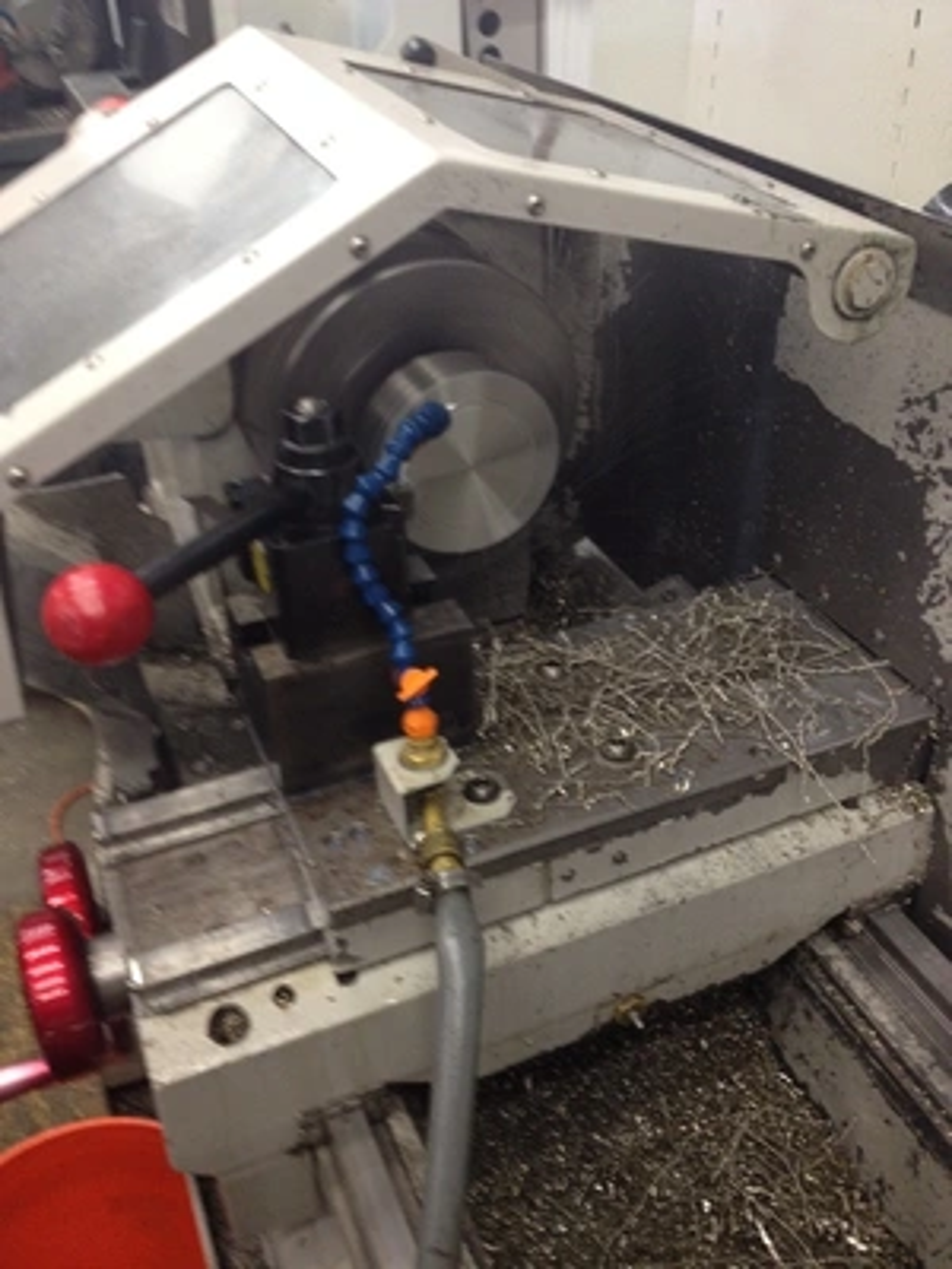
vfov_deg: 52.6
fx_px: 1283
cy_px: 634
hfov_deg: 40.7
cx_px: 476
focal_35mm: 35
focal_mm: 4.28
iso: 200
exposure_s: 1/20
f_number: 2.4
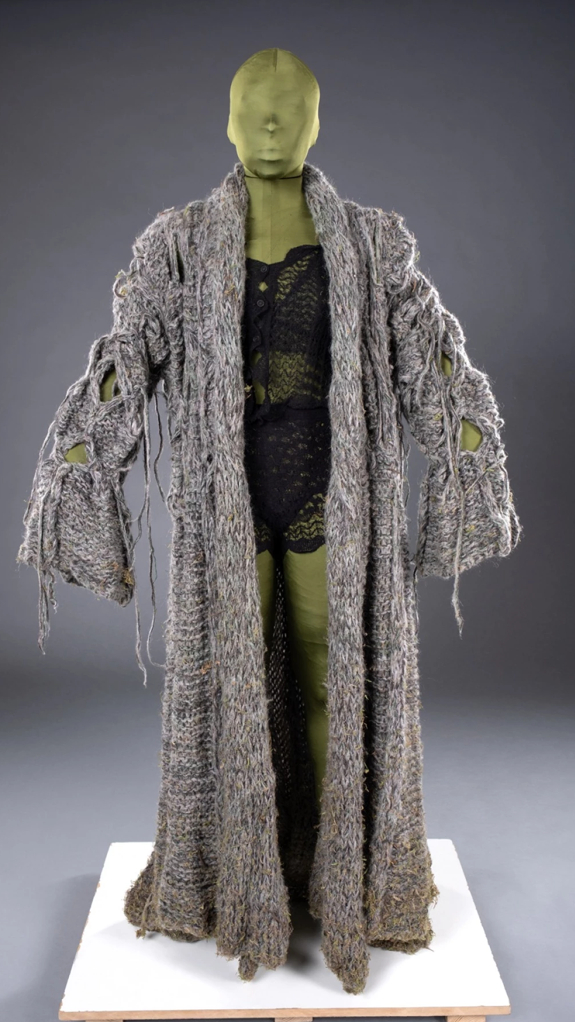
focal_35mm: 35
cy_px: 513
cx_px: 266
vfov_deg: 56.6
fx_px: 949
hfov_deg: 33.7
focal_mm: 22
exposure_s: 1/250
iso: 250
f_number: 7.1
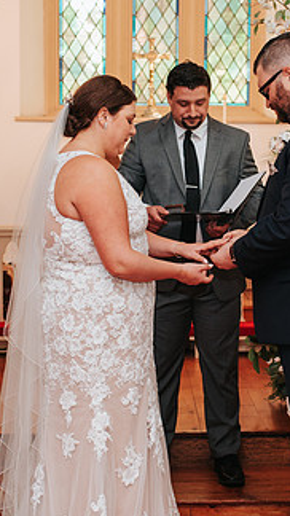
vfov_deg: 24.7
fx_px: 1177
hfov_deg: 14.0
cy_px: 264
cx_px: 193
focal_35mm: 86
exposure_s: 1/200
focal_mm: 35
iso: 1000
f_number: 2.8
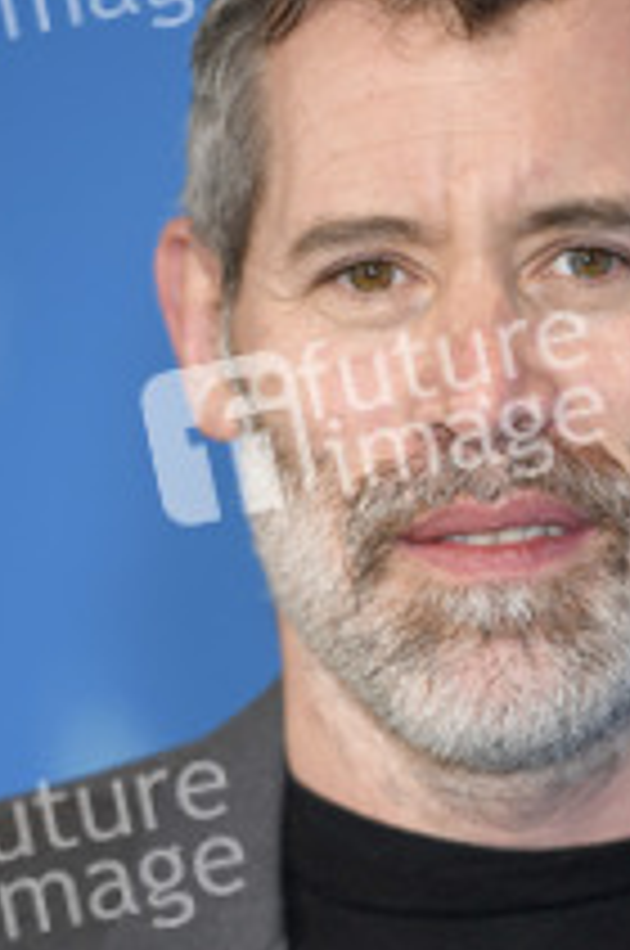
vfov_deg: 5.7
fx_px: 9480
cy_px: 644
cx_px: 504
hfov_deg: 3.8
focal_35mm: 360
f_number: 3.2
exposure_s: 1/500
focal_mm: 190
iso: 640
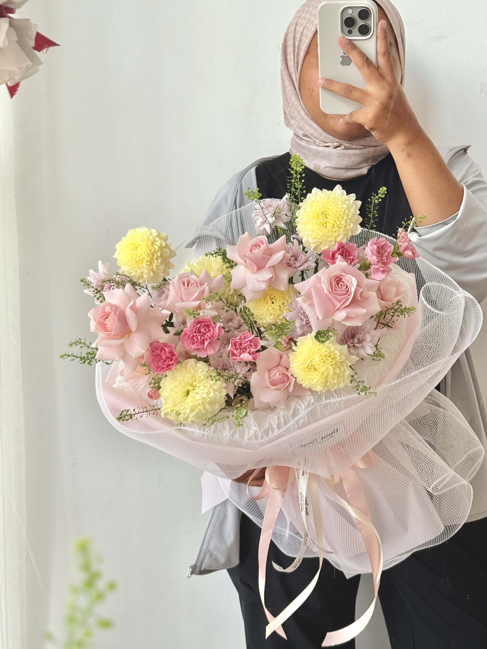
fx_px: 900
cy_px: 324
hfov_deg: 30.3
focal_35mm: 48
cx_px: 244
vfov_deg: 39.7
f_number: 1.78
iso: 100
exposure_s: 1/93
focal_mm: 6.76
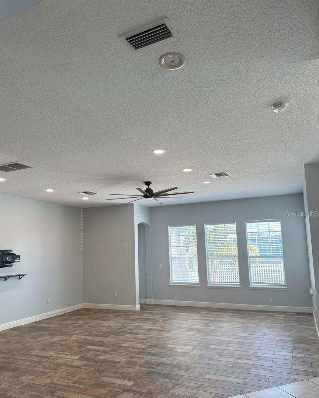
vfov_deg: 65.9
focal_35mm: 26
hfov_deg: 54.9
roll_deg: +1.4
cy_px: 214
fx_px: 307
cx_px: 154
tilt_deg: +6.6
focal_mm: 6.76
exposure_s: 1/187
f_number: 1.78
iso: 80
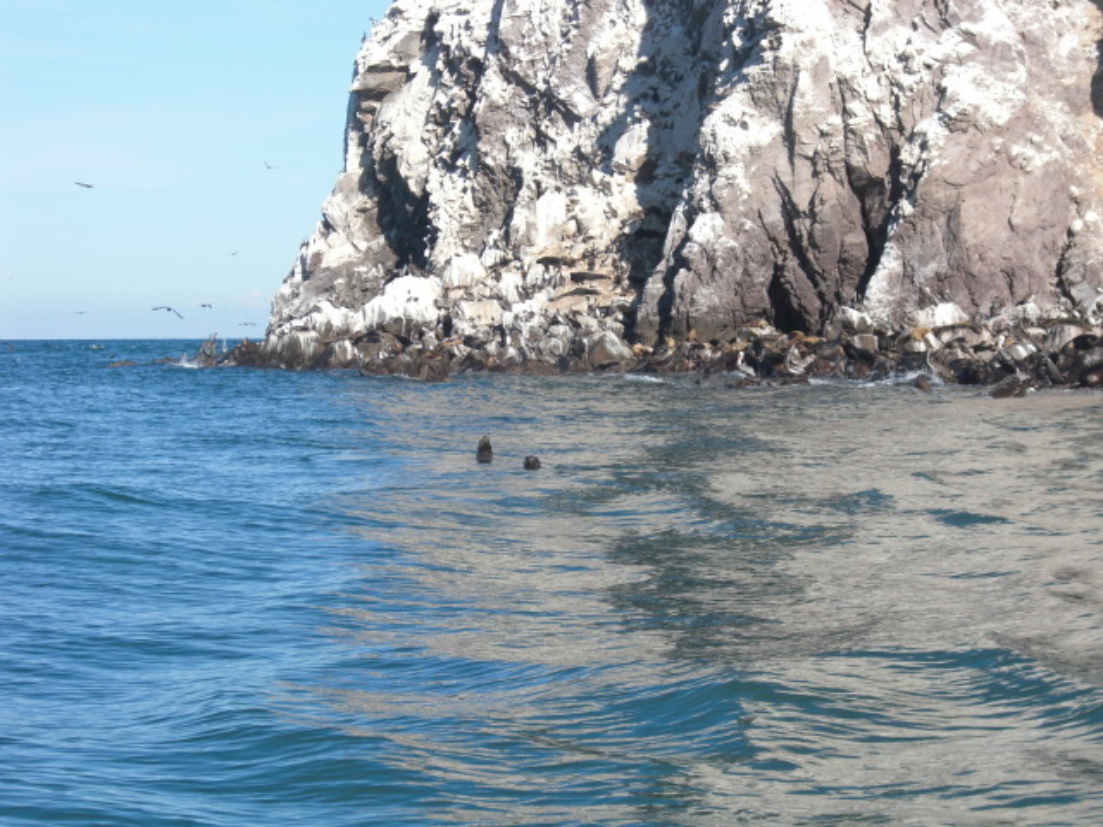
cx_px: 552
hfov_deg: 22.0
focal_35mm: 89
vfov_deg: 16.6
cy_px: 414
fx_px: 2836
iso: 50
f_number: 4.8
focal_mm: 15.7
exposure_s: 1/320
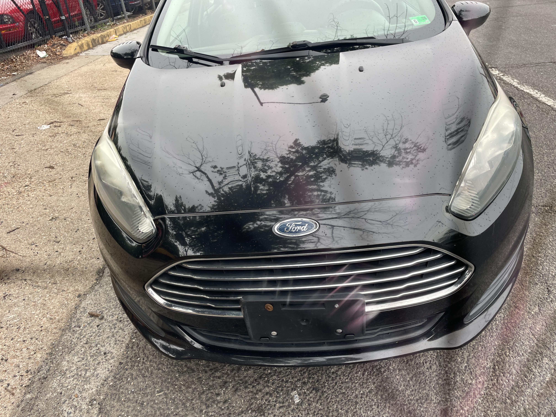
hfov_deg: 67.3
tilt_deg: -29.4
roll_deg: +6.2
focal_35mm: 26
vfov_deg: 53.1
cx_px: 278
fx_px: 418
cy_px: 208
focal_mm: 4.2
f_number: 1.6
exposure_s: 1/168
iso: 32
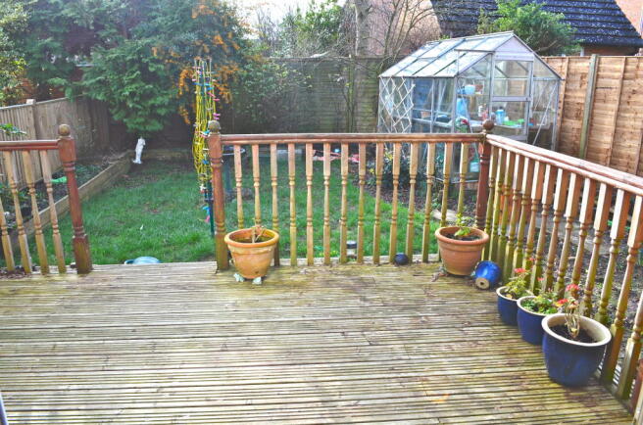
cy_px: 212
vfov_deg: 47.7
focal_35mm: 27
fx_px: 481
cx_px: 322
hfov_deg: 67.5
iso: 400
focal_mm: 18
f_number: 10
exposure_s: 1/200
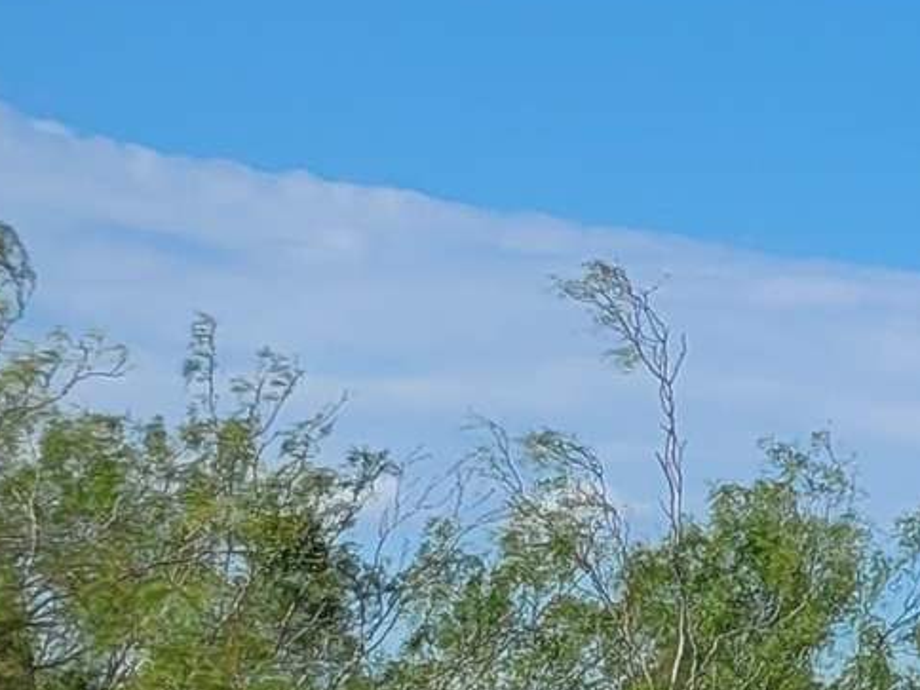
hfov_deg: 9.2
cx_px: 2863
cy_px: 949
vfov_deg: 8.8
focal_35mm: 165
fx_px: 4385
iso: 40
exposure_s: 1/2450
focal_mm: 5.4
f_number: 1.8
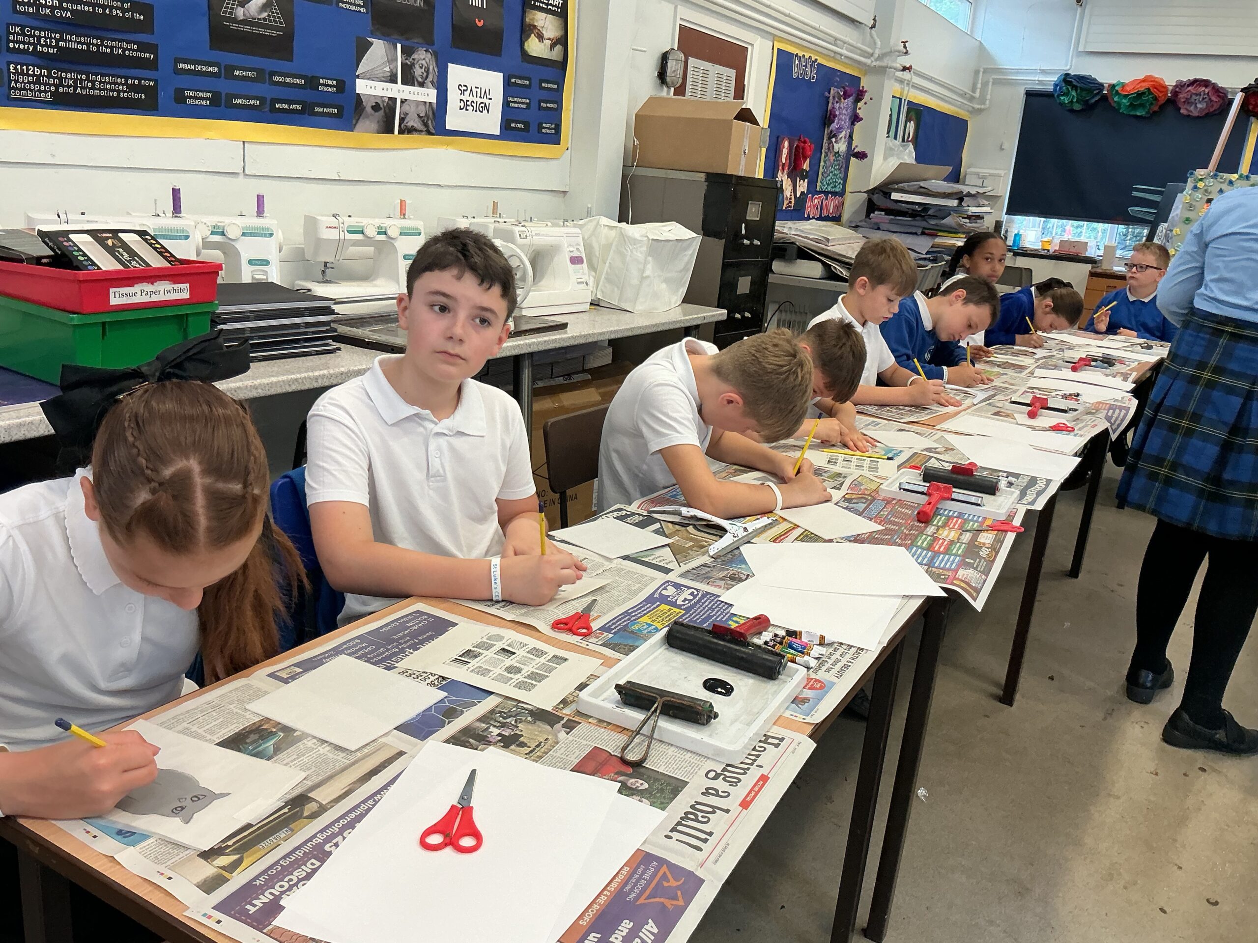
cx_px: 629
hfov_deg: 61.7
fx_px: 1054
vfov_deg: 48.2
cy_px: 472
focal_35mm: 29
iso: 64
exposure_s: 1/60
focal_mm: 3
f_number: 1.8
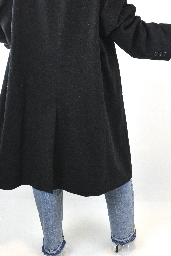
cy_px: 81
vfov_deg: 37.7
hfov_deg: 26.0
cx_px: 80
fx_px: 371
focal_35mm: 52
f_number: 13
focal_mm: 24
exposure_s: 1/40
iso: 1000
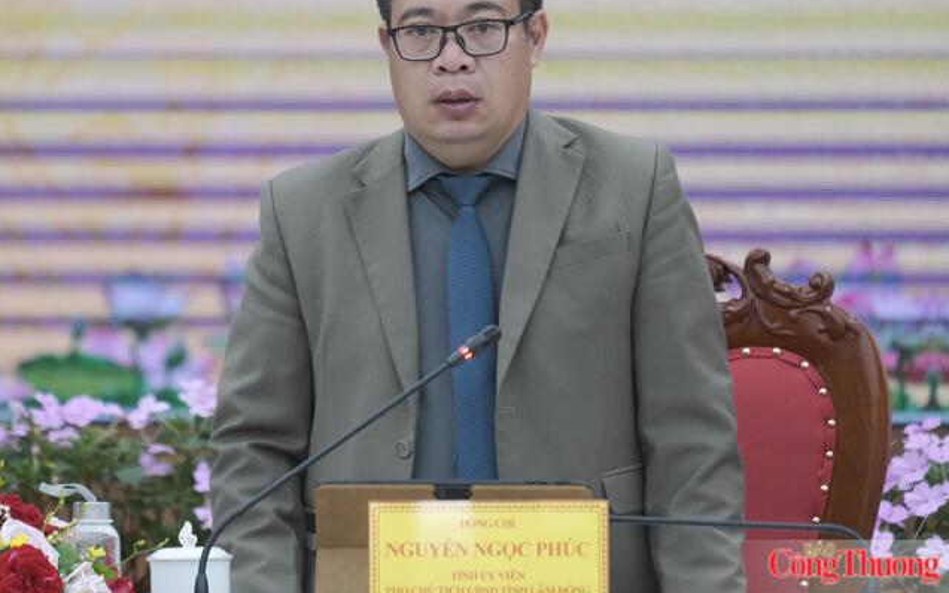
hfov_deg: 5.5
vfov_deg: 3.4
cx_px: 380
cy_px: 220
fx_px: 9931
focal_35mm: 384
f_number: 4.8
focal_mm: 200
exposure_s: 1/600
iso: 5000
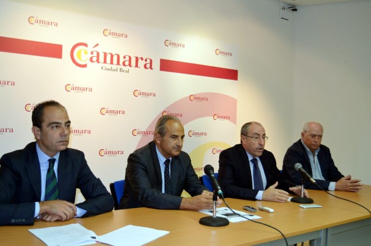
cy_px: 123
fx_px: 401
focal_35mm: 39
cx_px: 186
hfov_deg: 49.6
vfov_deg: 34.1
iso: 400
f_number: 4
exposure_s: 1/80
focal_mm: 26
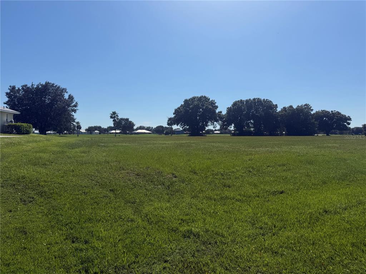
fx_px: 254
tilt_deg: -1.5
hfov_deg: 71.6
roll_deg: +0.5
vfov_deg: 56.8
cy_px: 137
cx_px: 183
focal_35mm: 24
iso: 80
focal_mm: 6.76
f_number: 1.78
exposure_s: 1/9091
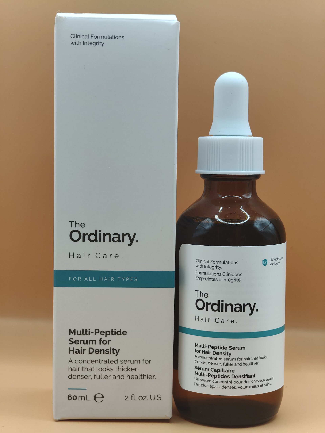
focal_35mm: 70
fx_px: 876
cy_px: 216
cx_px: 162
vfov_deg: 27.8
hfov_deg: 21.0
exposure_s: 1/100
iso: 162
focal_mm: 13.3
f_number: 2.55
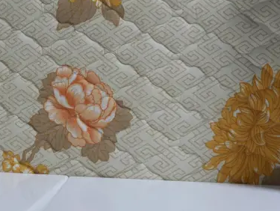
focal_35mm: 131
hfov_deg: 15.0
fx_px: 1061
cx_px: 98
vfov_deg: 11.0
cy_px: -75
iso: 250
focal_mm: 24
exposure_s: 1/60
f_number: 5.2
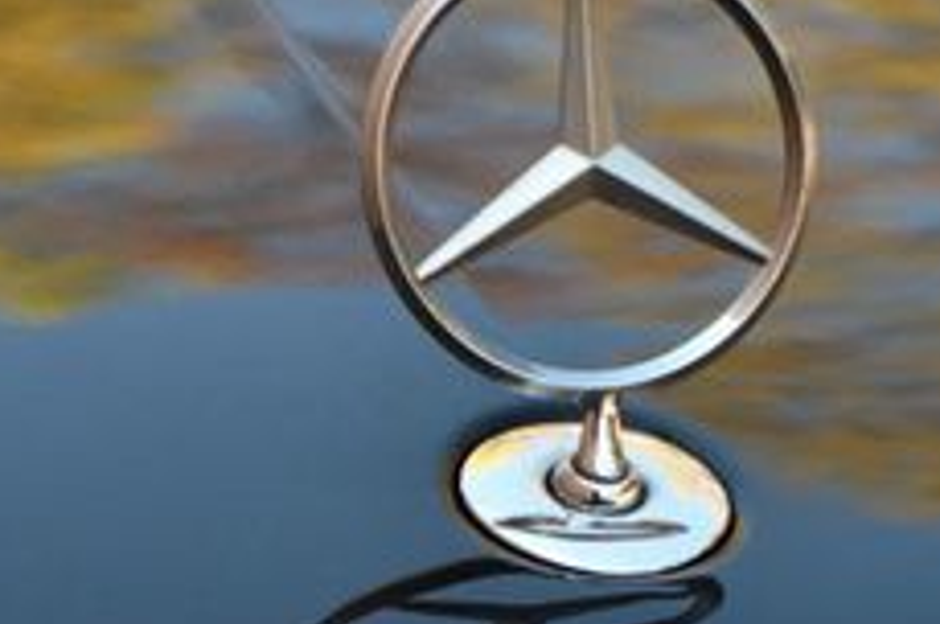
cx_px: 677
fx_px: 10716
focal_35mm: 411
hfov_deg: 5.0
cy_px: 538
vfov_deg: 3.3
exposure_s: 1/250
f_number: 5.6
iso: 280
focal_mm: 98
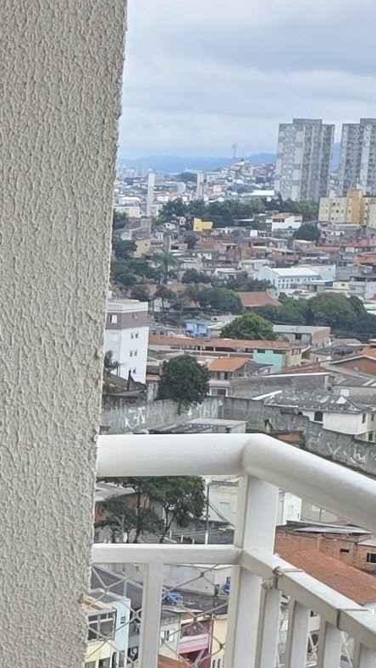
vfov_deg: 16.3
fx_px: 2250
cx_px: -368
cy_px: 766
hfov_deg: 9.0
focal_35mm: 127
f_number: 1.7
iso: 80
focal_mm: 6.3
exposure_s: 1/2423
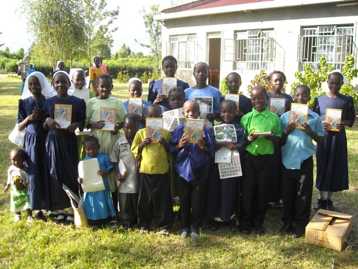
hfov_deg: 52.6
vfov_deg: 40.7
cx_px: 179
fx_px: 362
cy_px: 134
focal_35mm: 35
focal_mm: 5.7
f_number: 2.8
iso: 64
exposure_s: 1/209
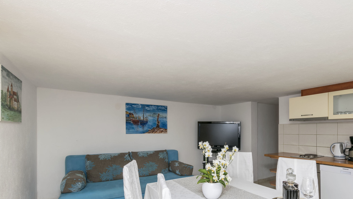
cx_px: 207
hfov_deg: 88.7
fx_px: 178
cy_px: 131
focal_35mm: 19
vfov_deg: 57.2
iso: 100
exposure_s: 1/160
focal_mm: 10
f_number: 8
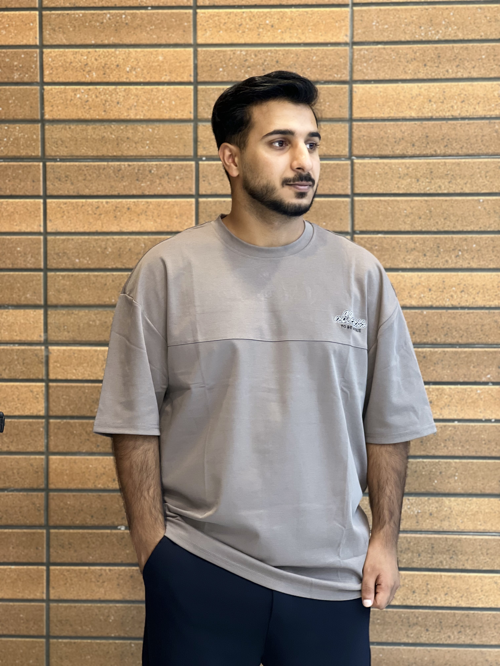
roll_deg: +0.2
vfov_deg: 25.3
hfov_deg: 19.1
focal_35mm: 77
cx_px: 250
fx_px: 1483
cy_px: 333
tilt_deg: -2.4
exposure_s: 1/33
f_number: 2.8
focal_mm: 9
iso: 200
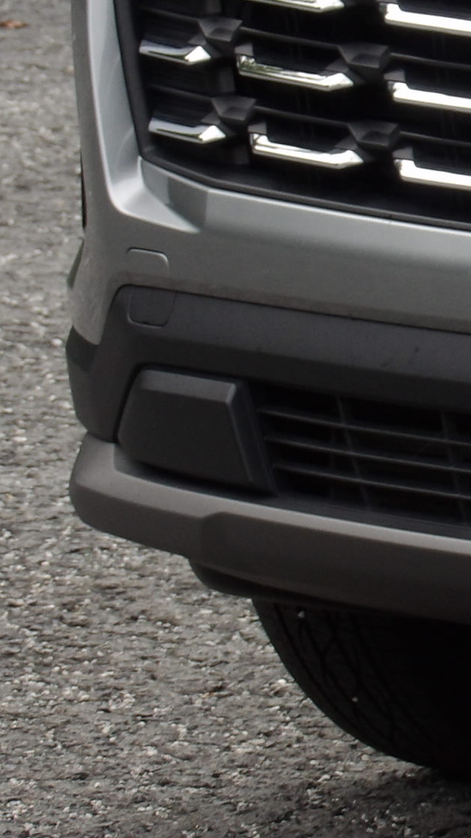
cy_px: 265
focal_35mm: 564
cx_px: 890
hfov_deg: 2.1
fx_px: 12530
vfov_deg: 3.8
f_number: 4.5
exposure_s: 1/100
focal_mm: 39.8
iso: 132
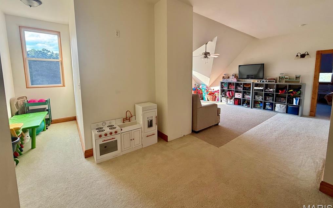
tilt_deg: -4.6
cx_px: 168
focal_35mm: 15
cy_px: 89
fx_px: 136
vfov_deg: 74.4
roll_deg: +0.5
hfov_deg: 101.5
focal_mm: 2.22
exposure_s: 1/99
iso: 80
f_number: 2.2
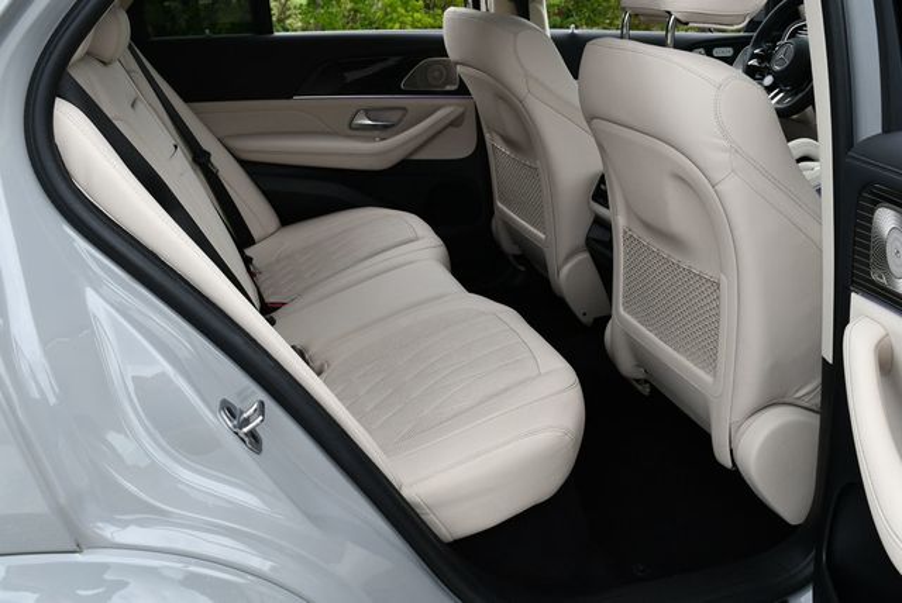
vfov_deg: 36.9
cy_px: 302
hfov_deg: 53.1
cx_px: 451
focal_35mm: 36
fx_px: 903
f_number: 6.3
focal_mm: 18
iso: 200
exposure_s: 1/250
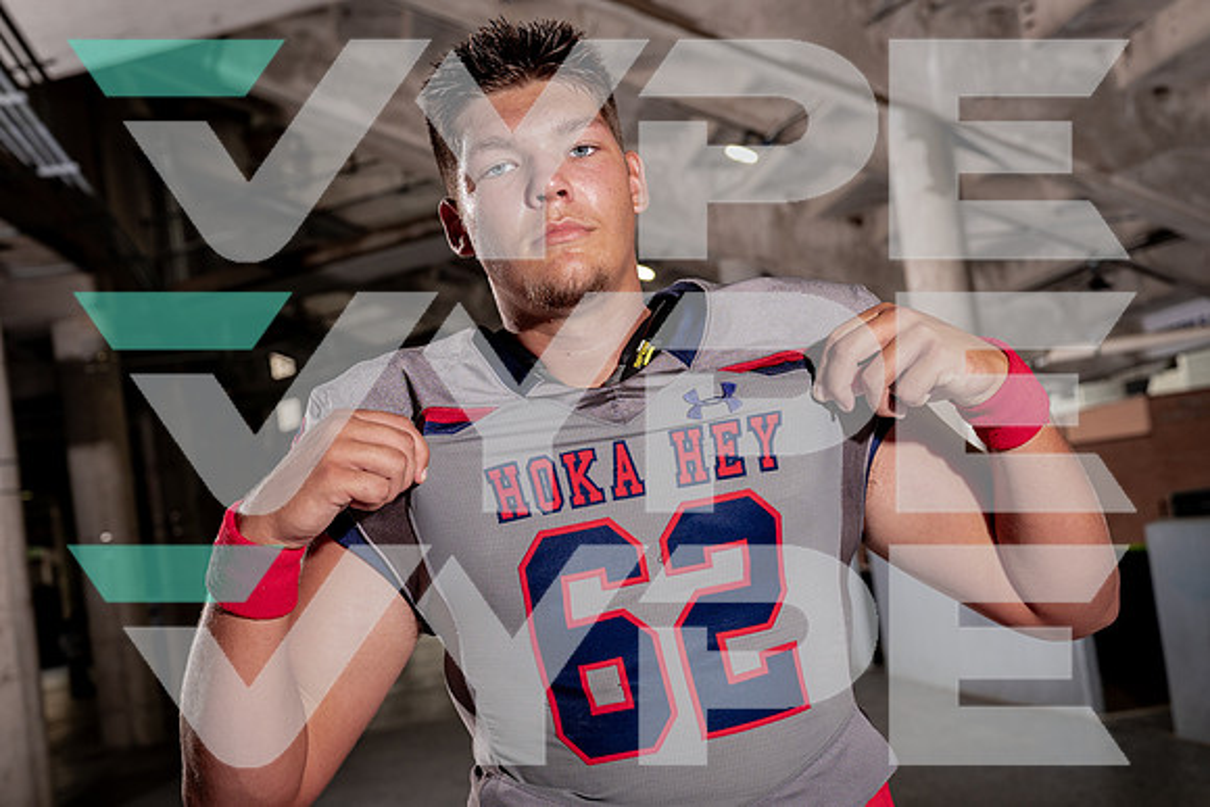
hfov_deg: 34.5
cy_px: 404
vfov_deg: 23.4
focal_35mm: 58
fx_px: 1951
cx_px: 605
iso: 320
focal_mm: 53
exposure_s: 1/250
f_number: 5.6
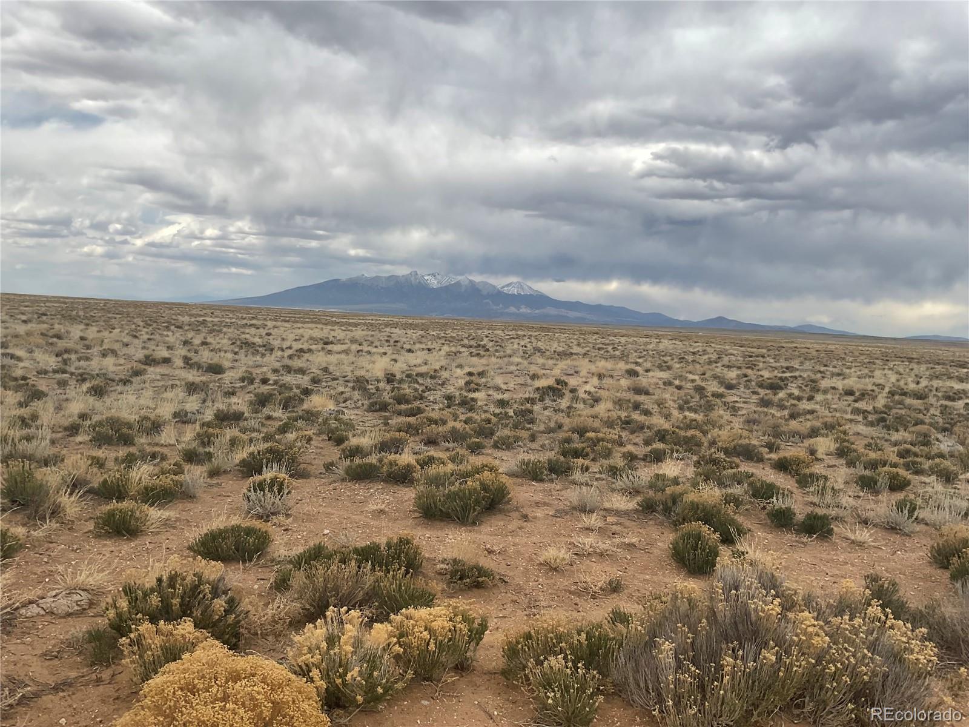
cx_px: 484
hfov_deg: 61.7
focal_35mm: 29
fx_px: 812
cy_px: 364
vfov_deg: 48.2
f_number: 1.8
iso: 16
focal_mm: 3
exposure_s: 1/2538
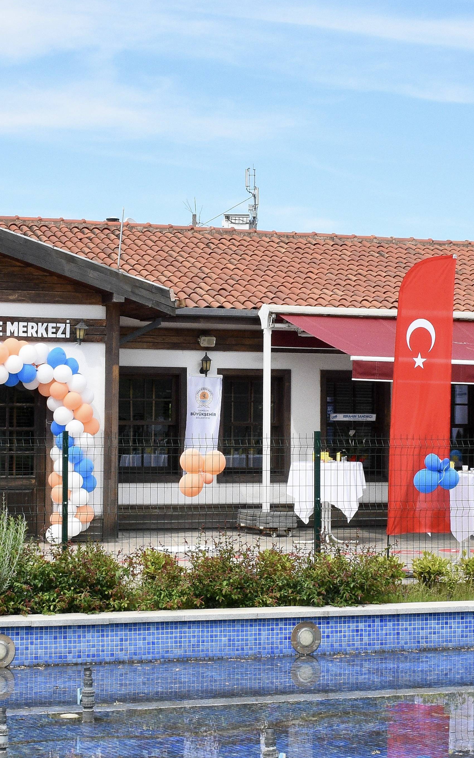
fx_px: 1674
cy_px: 351
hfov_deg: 16.1
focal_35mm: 81
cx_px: 252
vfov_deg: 25.5
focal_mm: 24
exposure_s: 1/640
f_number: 13
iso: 1000
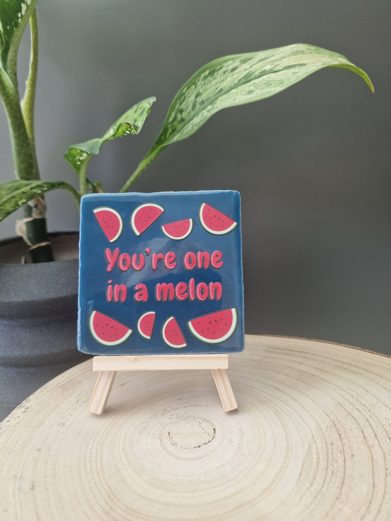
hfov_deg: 58.9
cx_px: 196
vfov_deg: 73.9
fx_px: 346
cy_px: 260
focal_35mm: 23
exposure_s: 1/100
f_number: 1.8
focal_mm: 6.4
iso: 160
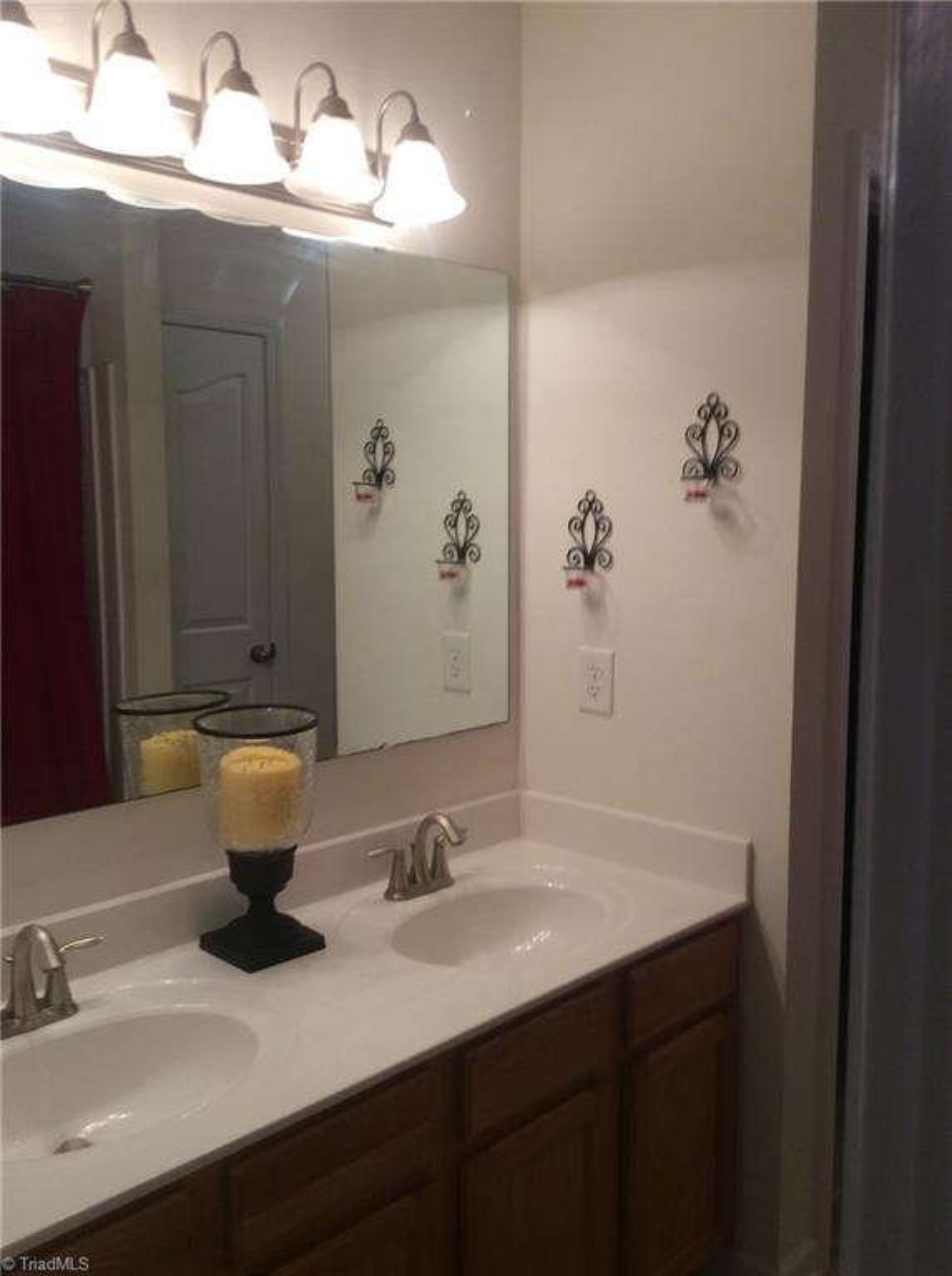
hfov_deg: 44.0
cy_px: 638
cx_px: 476
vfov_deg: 56.9
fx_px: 1177
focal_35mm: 32
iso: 40
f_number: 2.4
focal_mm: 3.3
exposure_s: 1/30
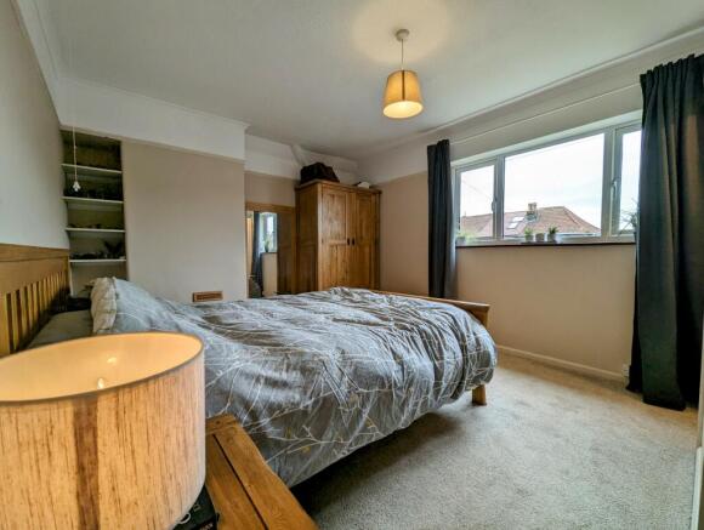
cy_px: 265
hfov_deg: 106.1
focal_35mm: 13
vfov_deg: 90.1
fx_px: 265
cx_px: 352
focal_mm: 1.95
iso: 44
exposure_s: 1/112
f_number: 2.2
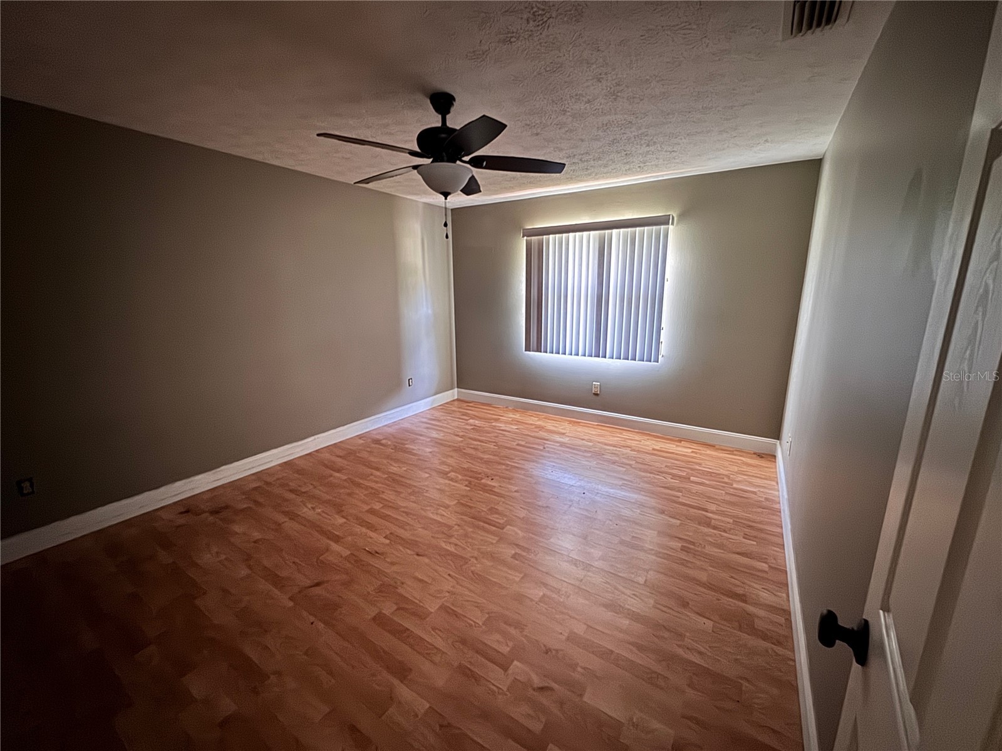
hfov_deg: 102.1
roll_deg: +0.3
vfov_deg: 85.7
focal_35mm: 14
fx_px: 405
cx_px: 501
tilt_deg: -12.3
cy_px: 376
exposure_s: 1/11
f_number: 2.2
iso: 1250
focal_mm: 2.22
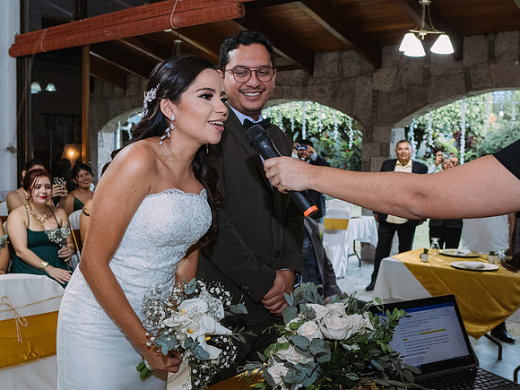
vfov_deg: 35.8
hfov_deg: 46.4
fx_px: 604
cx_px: 222
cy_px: 182
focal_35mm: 40
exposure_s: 1/160
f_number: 2.8
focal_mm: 15
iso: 2500
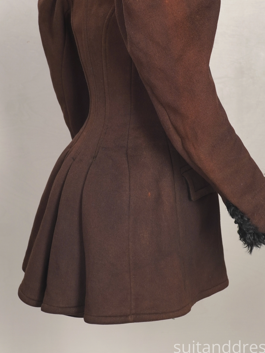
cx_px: 151
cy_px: 108
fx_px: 704
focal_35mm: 69
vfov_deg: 27.9
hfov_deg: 21.3
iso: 320
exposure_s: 1/20
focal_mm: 32
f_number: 7.1
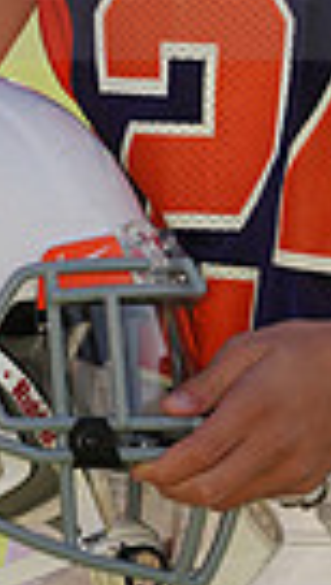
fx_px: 14859
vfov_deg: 2.3
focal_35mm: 957
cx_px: 335
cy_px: -77
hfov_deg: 1.3
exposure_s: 1/250
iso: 100
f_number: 9
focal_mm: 215
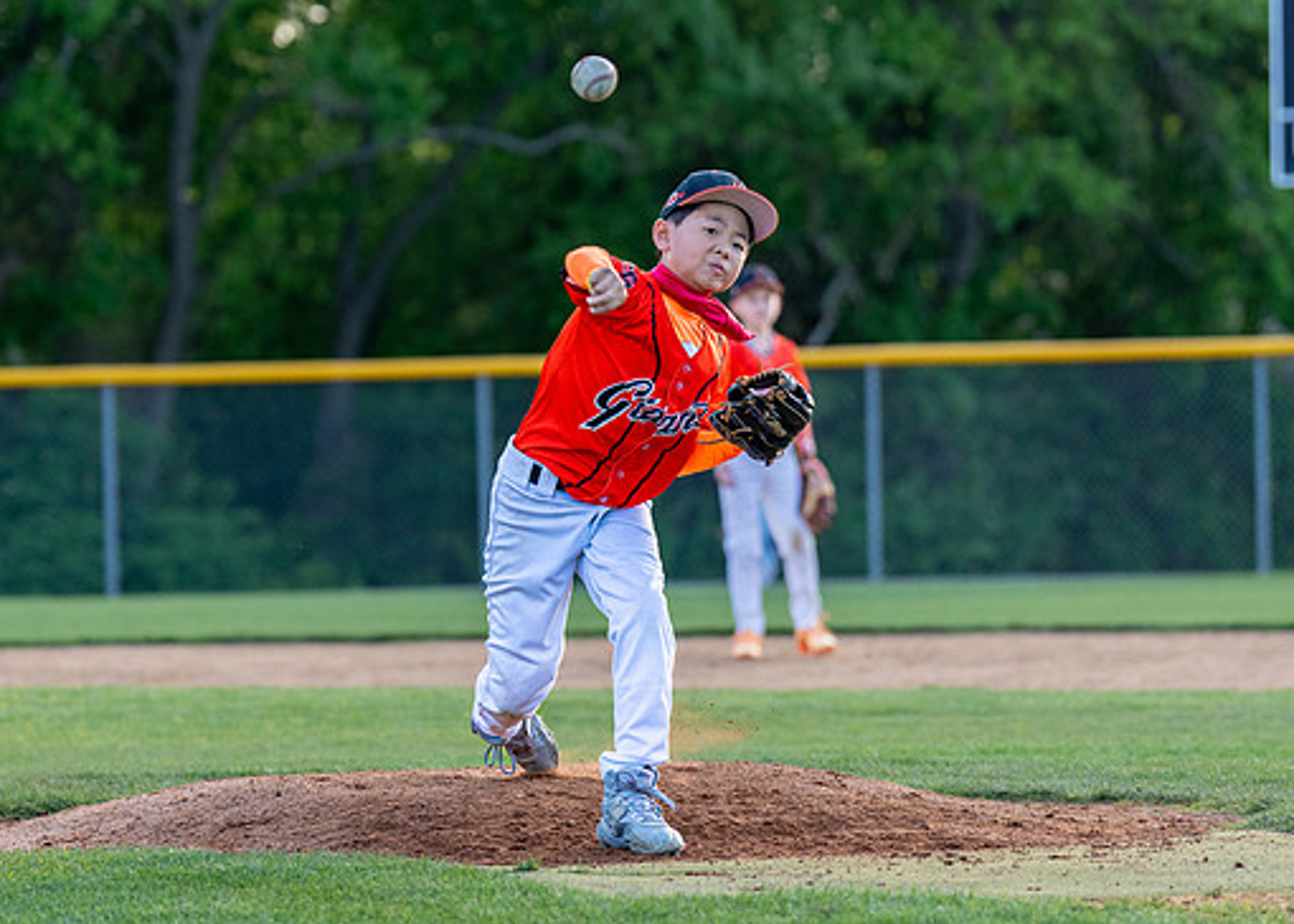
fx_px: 7936
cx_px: 593
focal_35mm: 216
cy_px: 435
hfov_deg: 9.3
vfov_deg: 6.7
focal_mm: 115
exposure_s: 1/1250
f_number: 2.8
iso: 500
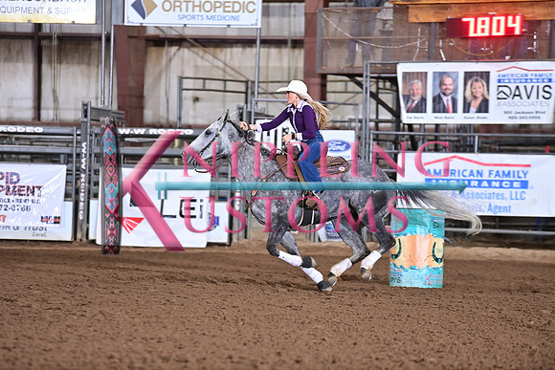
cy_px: 185
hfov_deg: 10.3
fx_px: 3084
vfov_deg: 6.9
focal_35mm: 200
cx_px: 278
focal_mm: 200
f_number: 3.5
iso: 1600
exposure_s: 1/250
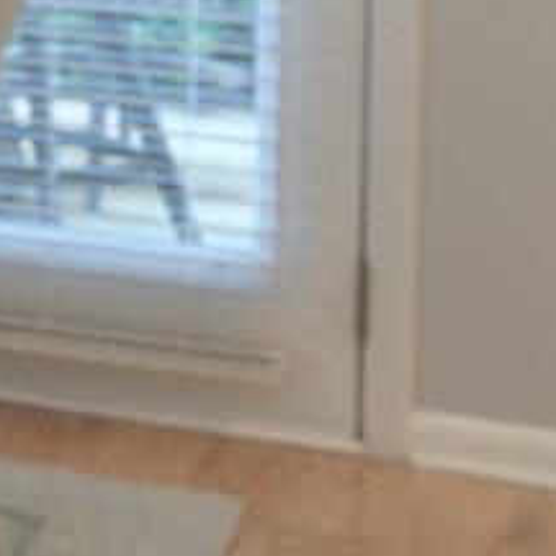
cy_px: -362
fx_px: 2926
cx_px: -1367
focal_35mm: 161
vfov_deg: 10.4
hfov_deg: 8.3
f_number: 7.1
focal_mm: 20
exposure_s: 1/6
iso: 100
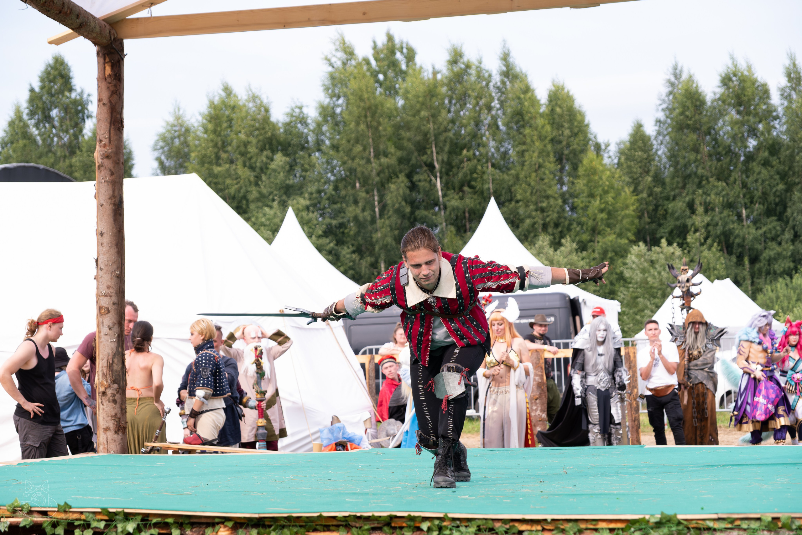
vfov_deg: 17.7
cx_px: 401
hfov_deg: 26.3
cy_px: 268
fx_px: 1715
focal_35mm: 77
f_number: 3.6
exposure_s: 1/1250
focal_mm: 51.6
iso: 320
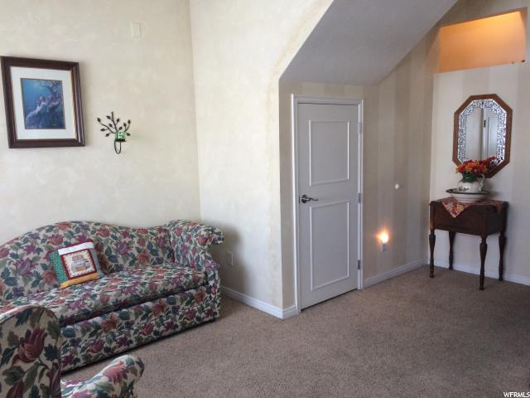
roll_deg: +2.5
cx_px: 265
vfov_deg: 48.2
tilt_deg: -9.3
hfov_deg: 61.7
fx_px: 444
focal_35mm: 29
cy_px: 199
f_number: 2.2
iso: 125
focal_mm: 4.15
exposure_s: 1/30
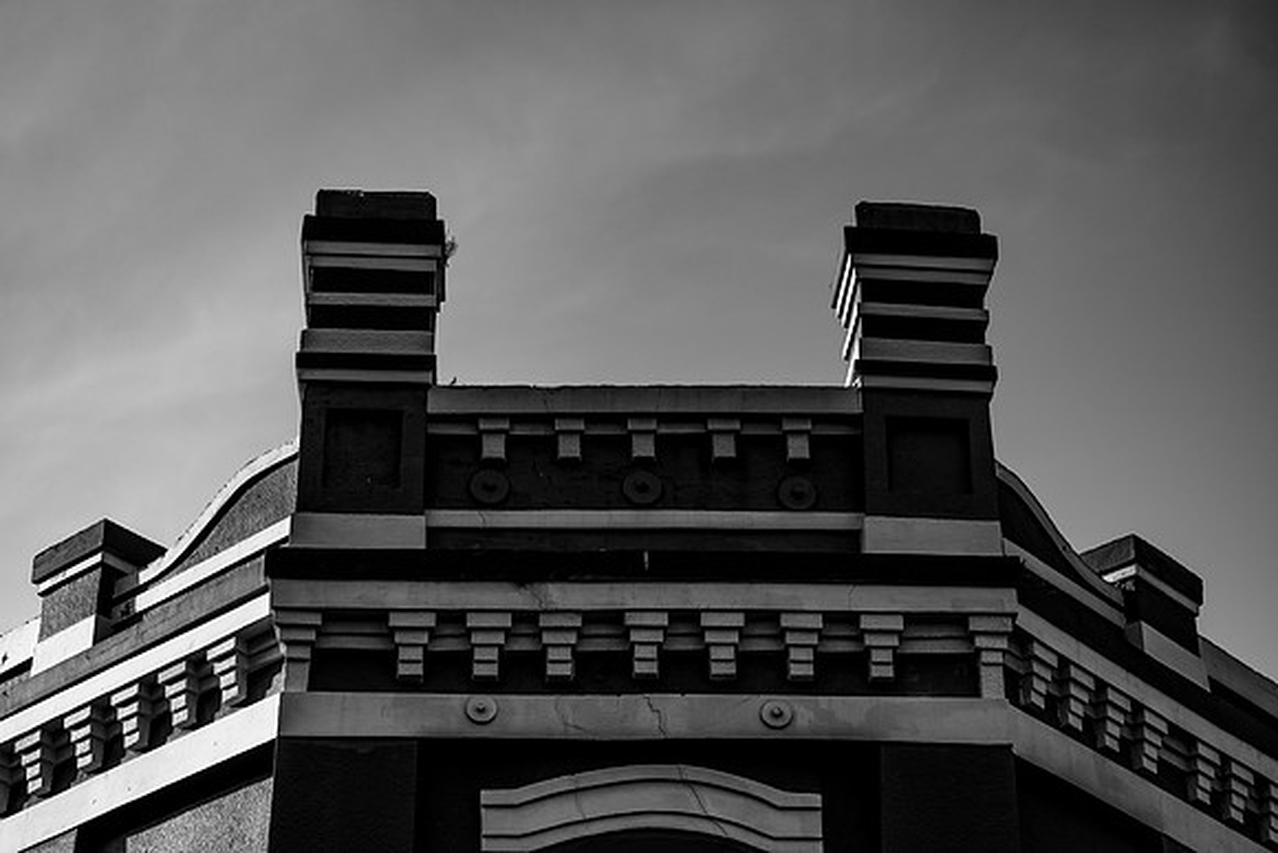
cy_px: 426
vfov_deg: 16.1
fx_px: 3018
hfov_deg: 23.9
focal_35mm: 85
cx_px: 639
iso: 200
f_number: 2.5
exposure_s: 1/6400
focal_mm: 85
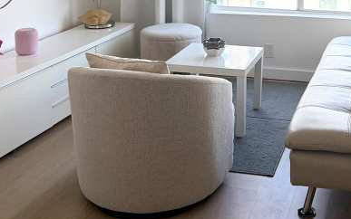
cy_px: -18
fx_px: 545
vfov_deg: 21.6
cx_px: 276
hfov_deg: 34.7
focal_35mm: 57
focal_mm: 5.96
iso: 64
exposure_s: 1/472
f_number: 1.6
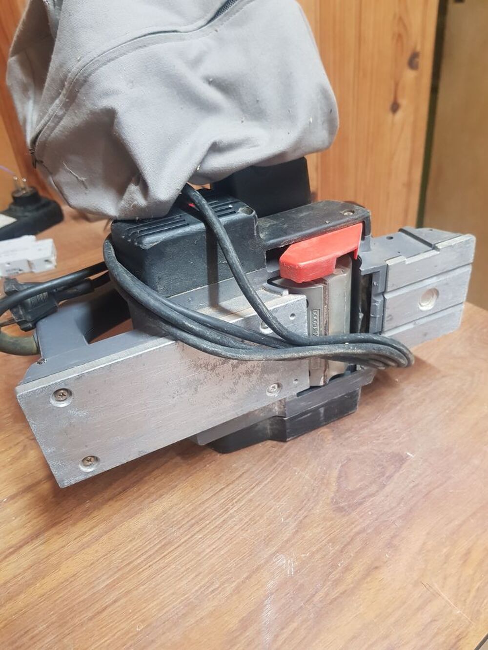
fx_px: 489
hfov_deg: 53.1
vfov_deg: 67.3
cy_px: 325
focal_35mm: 26
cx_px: 244
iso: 200
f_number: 1.7
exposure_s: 1/16
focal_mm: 4.2
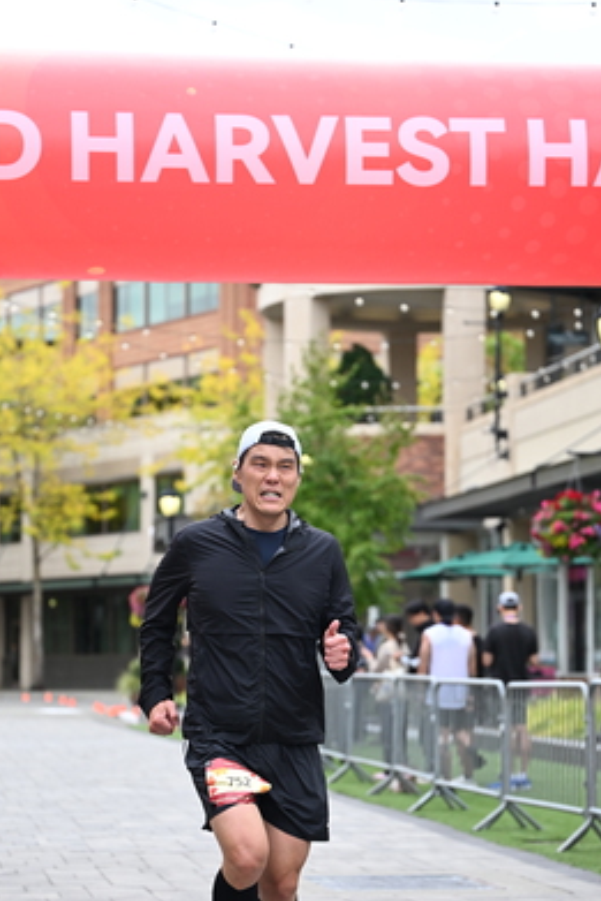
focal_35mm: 100
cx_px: 319
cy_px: 539
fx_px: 2502
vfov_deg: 20.4
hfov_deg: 13.7
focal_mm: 71
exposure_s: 1/2500
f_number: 2.8
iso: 640
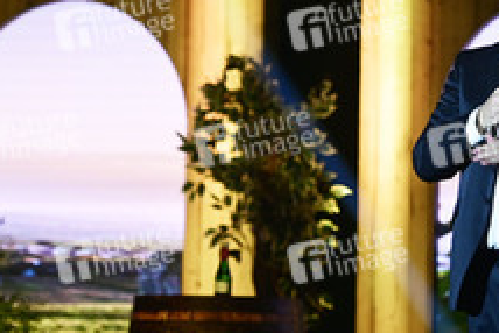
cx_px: 519
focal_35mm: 284
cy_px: 198
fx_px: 3939
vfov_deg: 4.8
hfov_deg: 7.2
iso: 800
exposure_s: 1/250
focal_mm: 135
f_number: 2.8
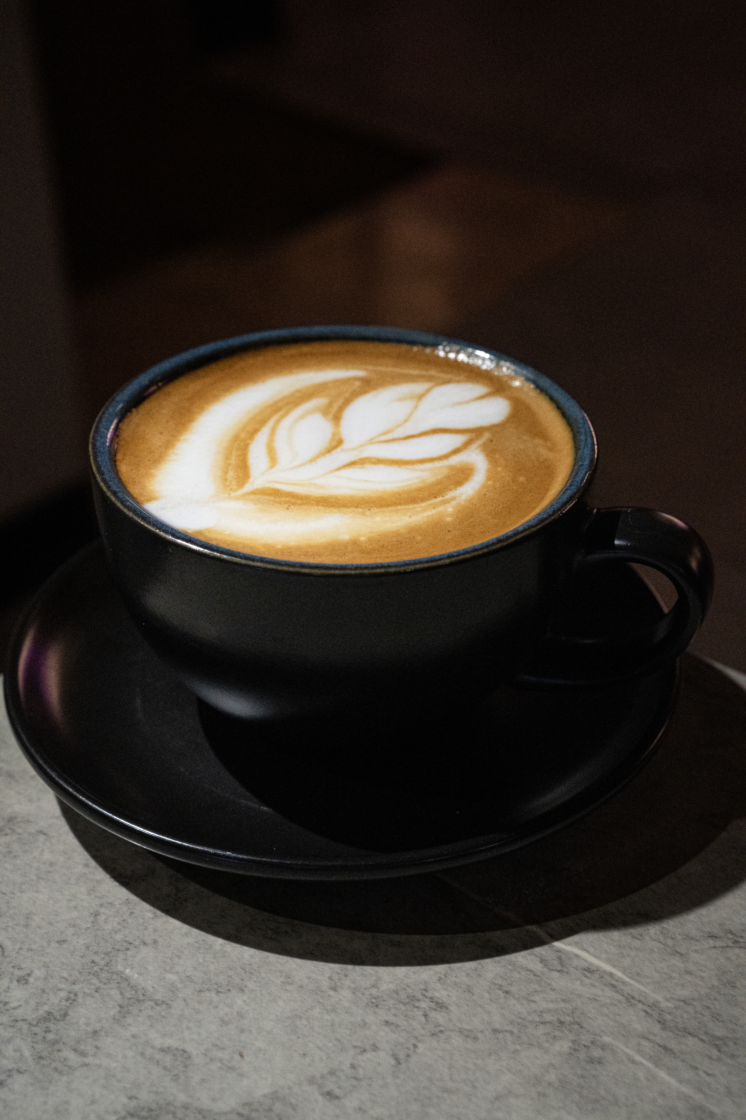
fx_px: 1554
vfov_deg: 39.6
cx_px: 373
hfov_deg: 27.0
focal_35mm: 50
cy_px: 560
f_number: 8
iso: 12800
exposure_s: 1/640
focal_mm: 50
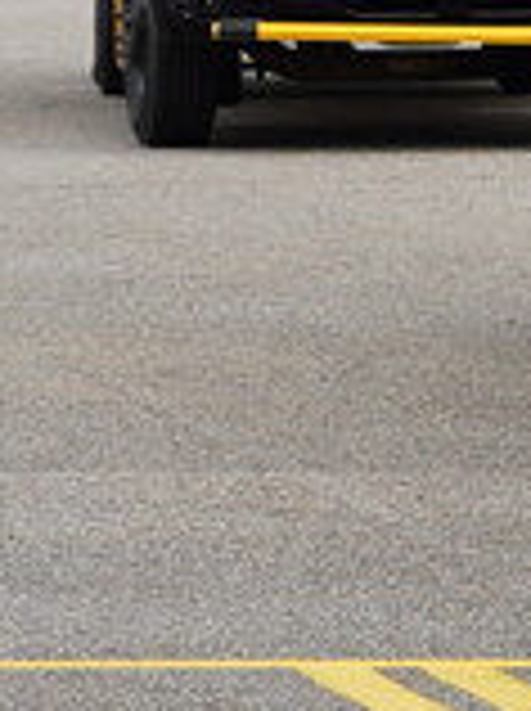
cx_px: 1282
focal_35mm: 412
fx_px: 8449
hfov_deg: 3.5
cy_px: -196
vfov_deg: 4.8
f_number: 5
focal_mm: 66
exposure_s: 1/400
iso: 100
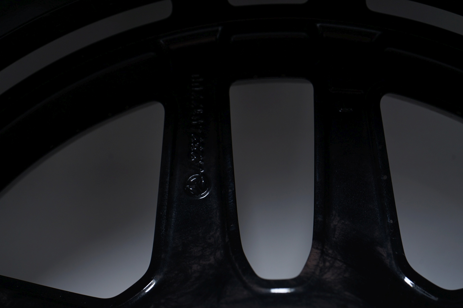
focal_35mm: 63
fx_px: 810
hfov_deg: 31.9
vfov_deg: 21.5
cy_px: 154
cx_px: 232
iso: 250
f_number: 7.1
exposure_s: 1/100
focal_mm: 63
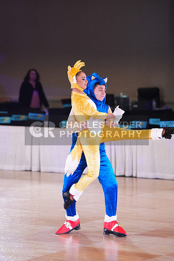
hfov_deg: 7.9
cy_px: 130
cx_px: 87
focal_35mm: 175
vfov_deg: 11.7
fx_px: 1268
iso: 2500
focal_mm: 175
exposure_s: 1/500
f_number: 2.8
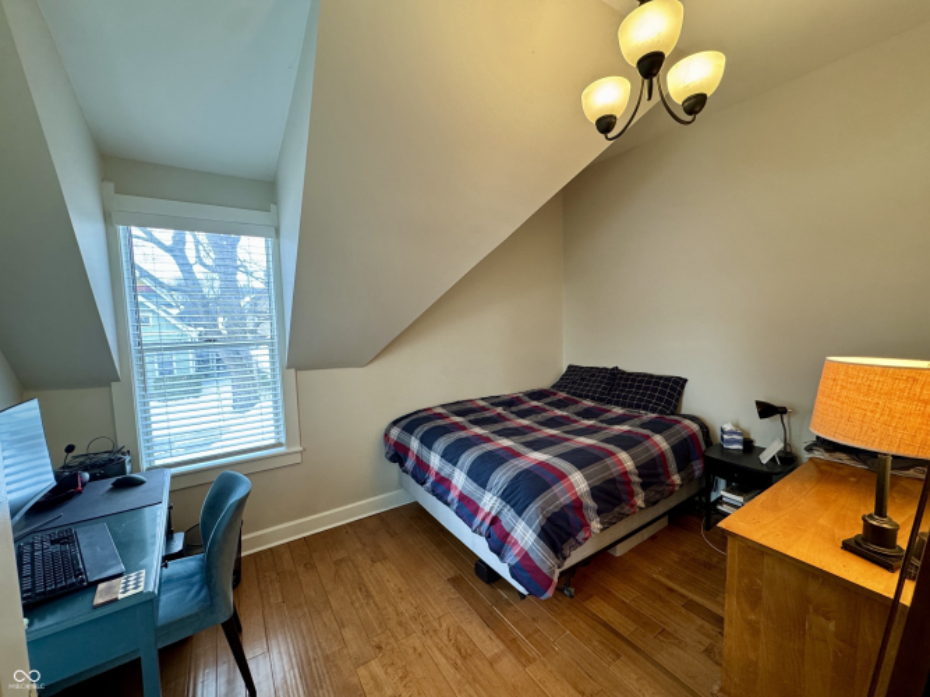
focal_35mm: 14
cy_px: 348
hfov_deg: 102.1
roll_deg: +1.2
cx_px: 465
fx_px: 376
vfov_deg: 85.7
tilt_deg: -5.5
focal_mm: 2.22
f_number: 2.2
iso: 200
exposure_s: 1/60
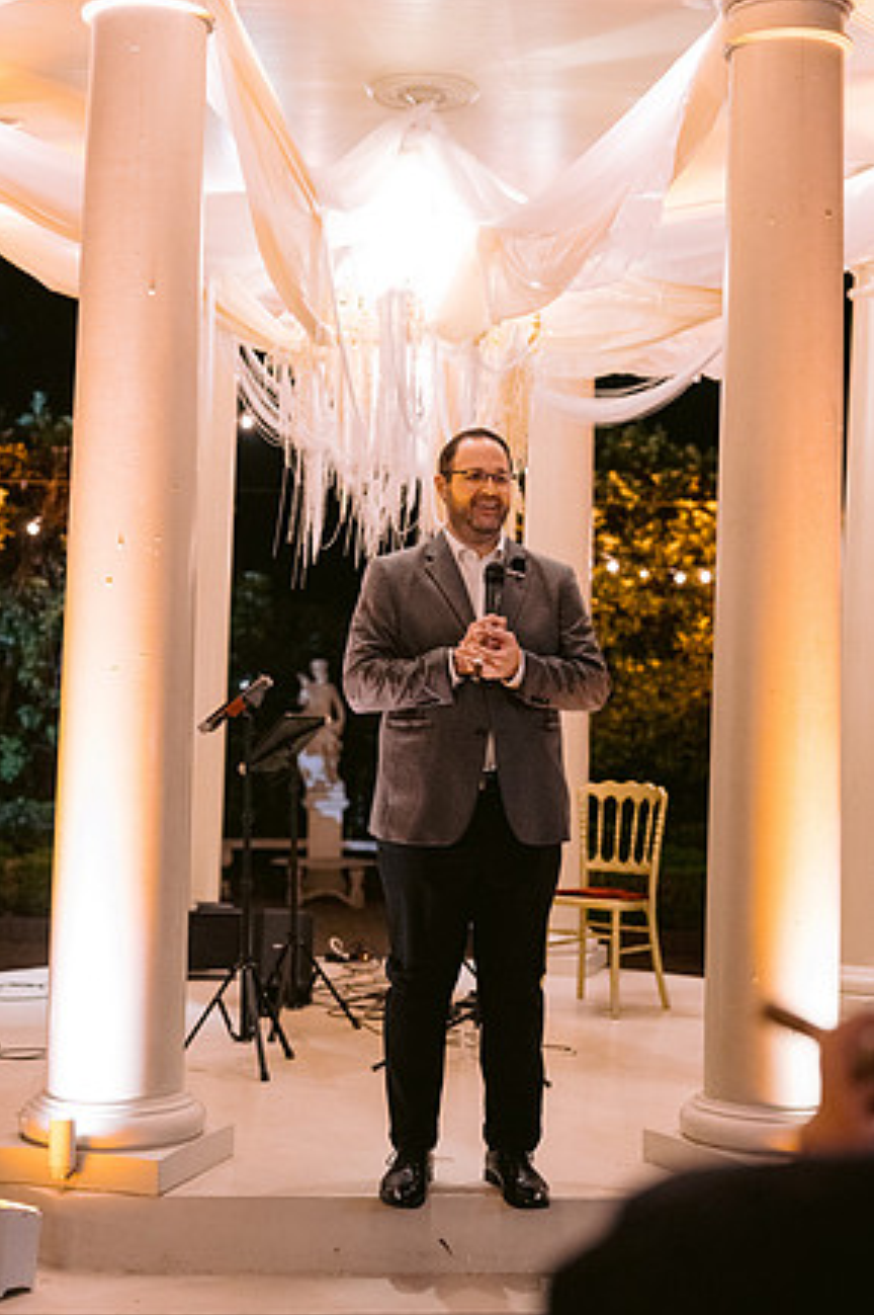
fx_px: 1897
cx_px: 425
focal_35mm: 52
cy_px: 668
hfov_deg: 26.0
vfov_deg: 38.2
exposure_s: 1/80
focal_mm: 50
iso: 4000
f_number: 2.5
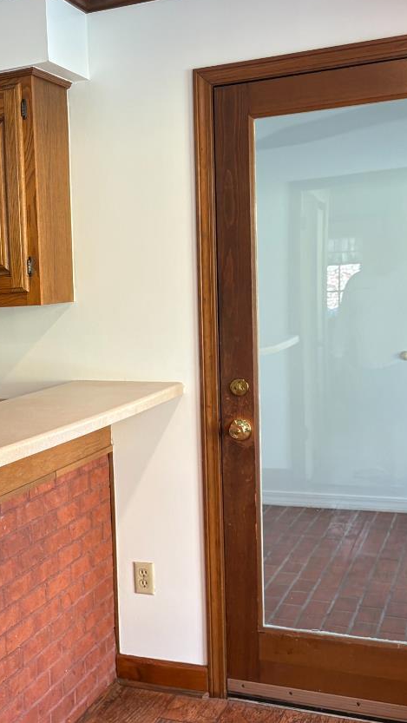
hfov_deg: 21.8
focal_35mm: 51
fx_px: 978
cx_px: -83
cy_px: 379
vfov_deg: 40.6
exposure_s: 1/60
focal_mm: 5.96
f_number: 1.6
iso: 80
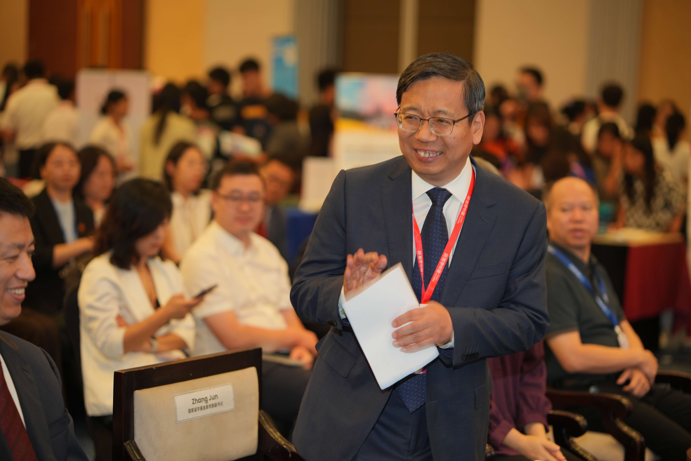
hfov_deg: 23.9
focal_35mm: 85
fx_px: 1631
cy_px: 230
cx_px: 346
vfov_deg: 16.1
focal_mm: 85
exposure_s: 1/125
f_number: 2.2
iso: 640
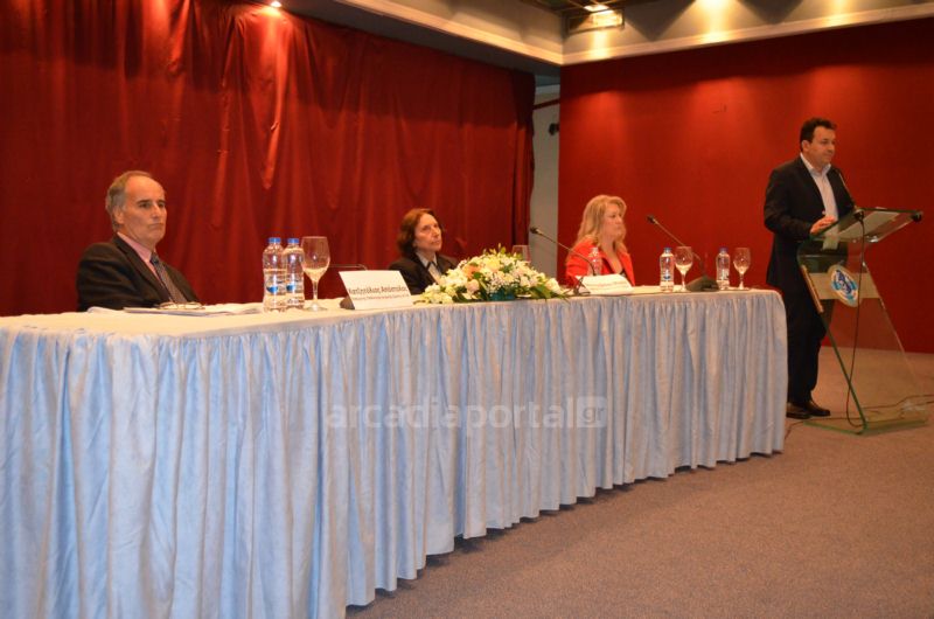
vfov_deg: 38.2
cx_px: 467
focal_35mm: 34
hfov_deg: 55.2
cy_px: 310
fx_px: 893
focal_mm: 23
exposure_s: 1/60
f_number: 3.8
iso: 3200
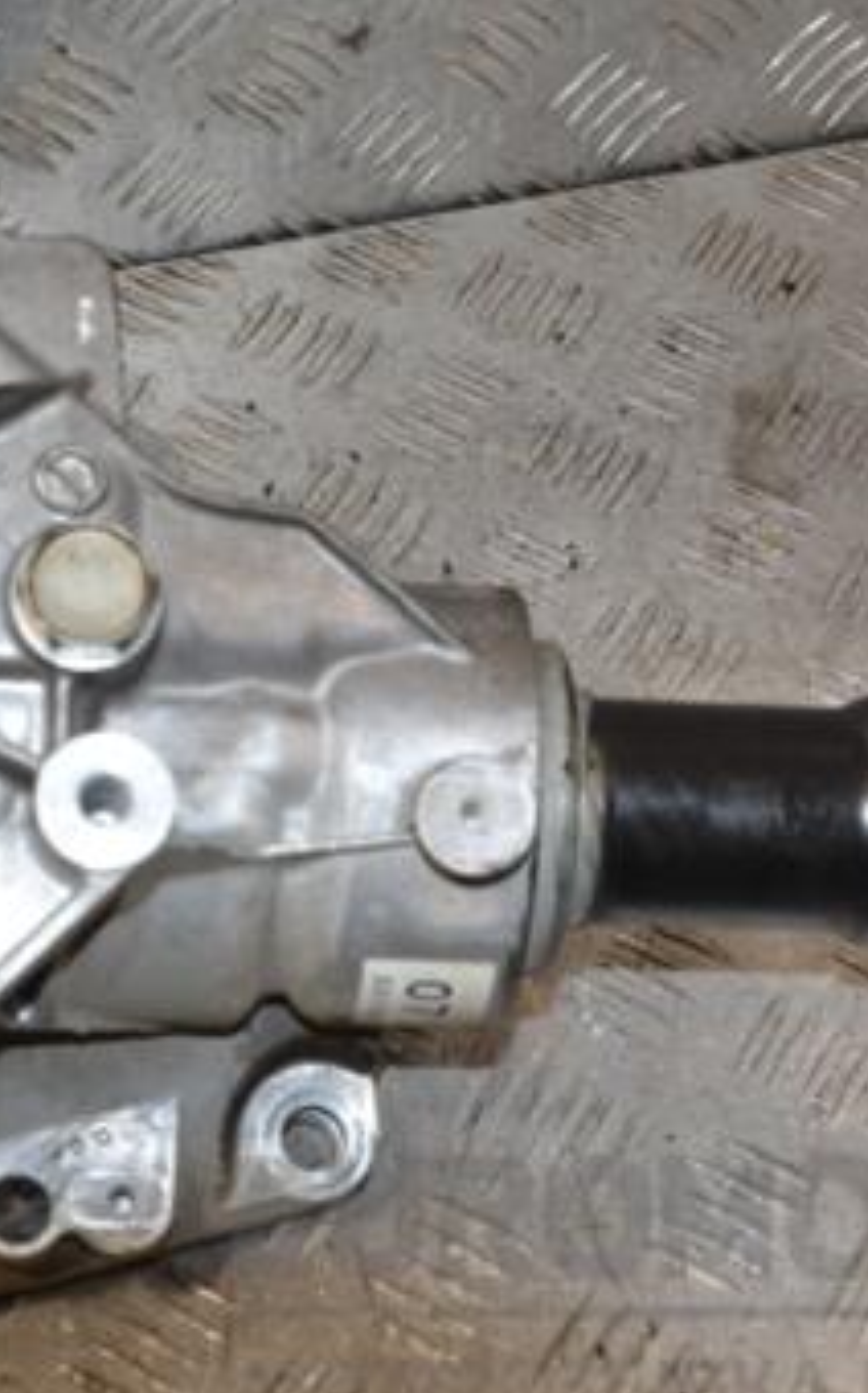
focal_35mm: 81
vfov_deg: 25.5
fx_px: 3071
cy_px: 672
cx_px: 156
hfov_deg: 16.0
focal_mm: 30
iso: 800
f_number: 7.1
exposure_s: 1/200
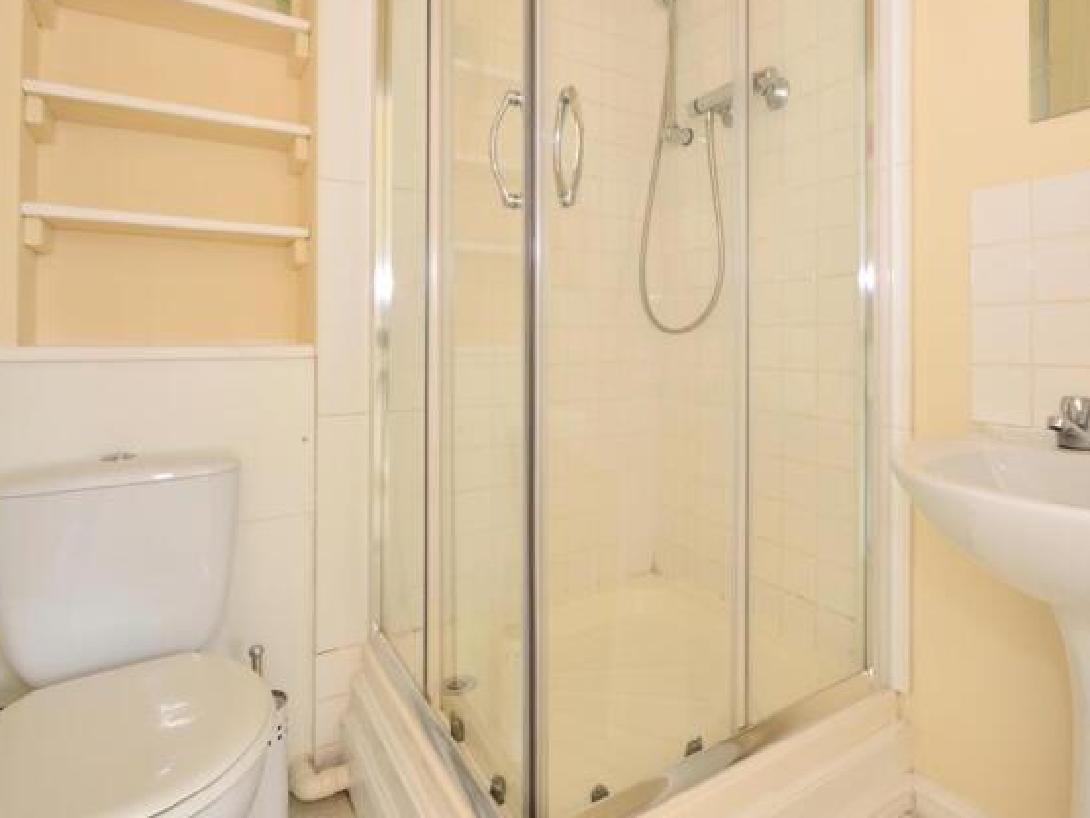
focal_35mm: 17
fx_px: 535
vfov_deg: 74.7
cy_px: 399
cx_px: 584
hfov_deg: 90.9
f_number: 11
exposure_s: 1.6
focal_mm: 10
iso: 200
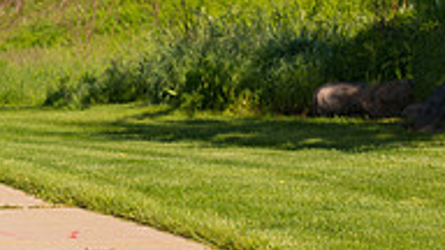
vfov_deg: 3.8
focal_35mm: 316
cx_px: -202
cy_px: 36
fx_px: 3729
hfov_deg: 6.7
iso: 400
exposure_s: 1/2000
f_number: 5.6
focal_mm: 100
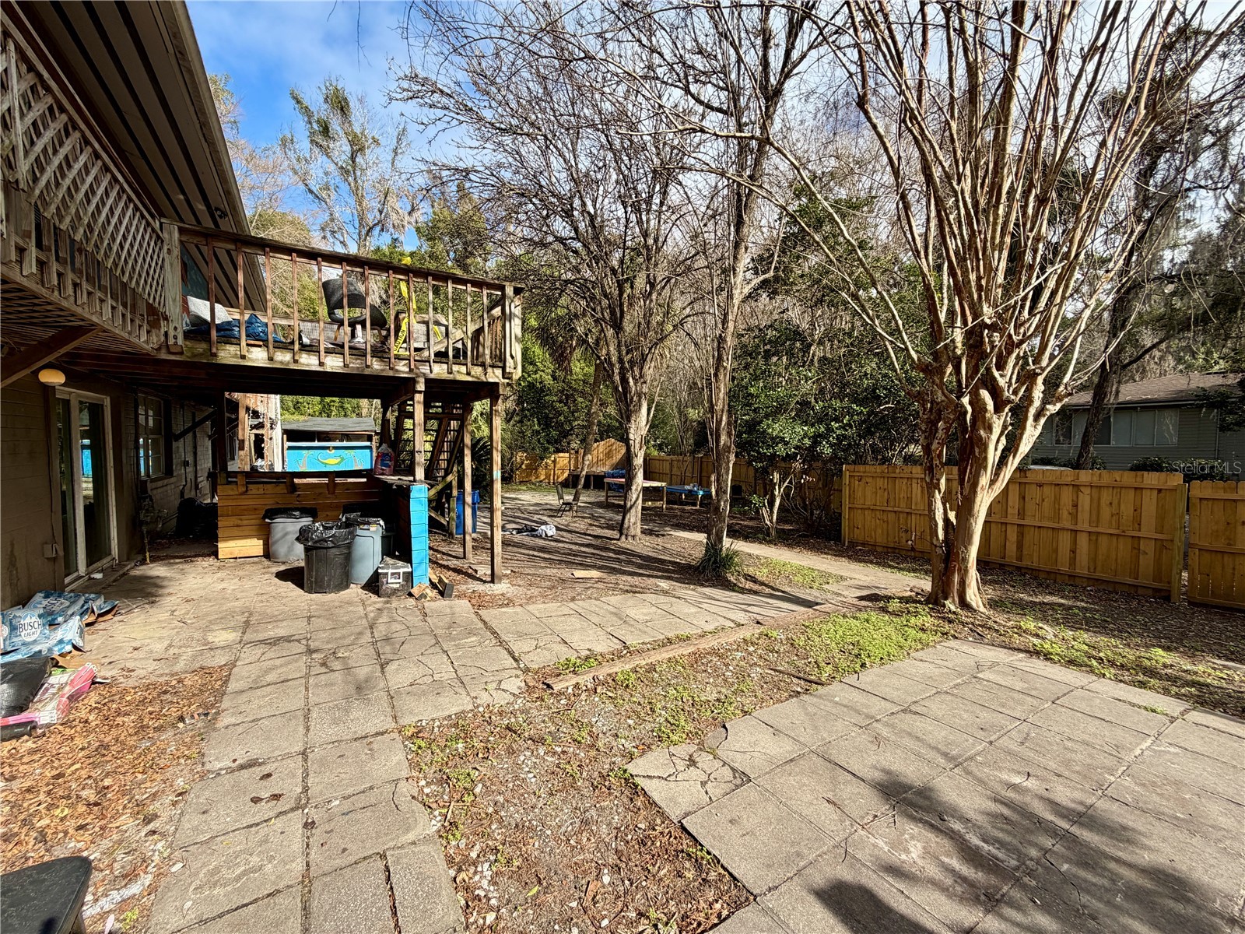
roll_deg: +0.3
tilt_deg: -2.1
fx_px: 504
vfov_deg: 85.7
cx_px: 622
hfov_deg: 102.1
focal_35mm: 14
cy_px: 467
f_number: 2.2
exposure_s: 1/770
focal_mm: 2.22
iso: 40
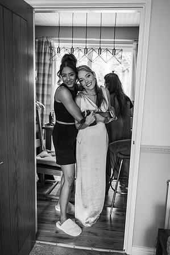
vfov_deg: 54.5
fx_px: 248
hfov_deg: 37.8
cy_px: 128
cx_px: 85
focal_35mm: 35
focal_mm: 35
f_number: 1.8
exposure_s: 1/200
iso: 560
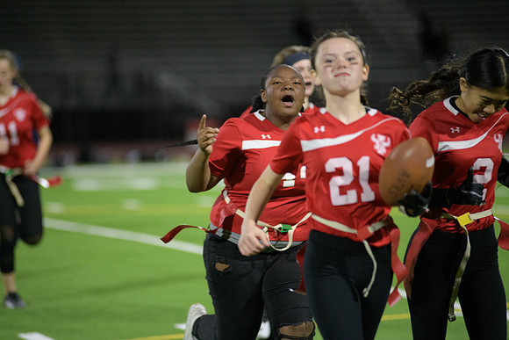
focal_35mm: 200
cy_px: 170
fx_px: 2828
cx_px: 254
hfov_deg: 10.3
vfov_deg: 6.9
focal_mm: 200
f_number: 2.8
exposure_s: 1/640
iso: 4000
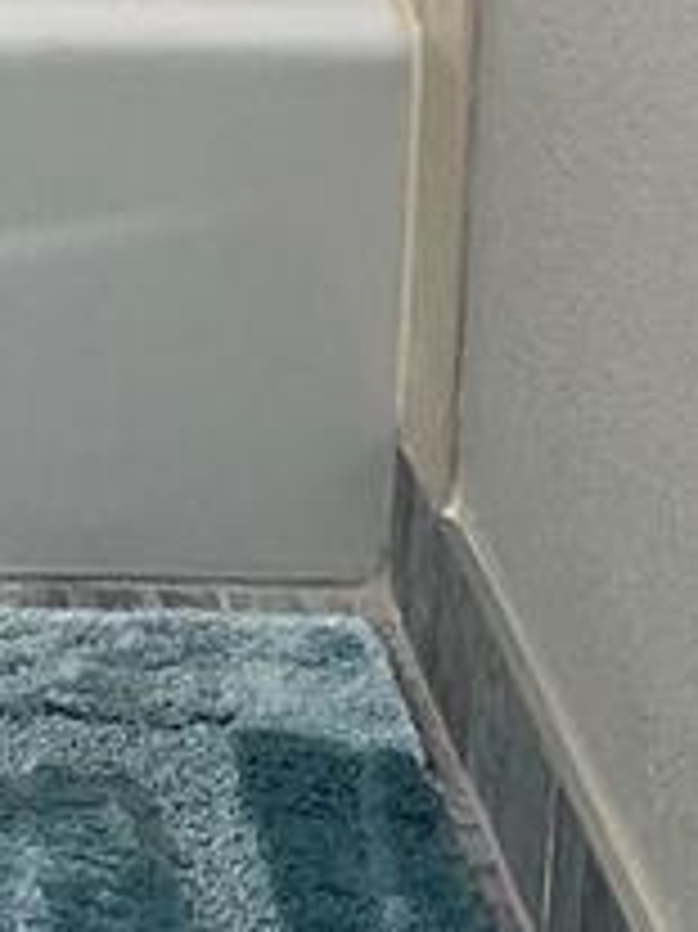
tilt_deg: -9.5
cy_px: -869
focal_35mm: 151
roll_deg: +0.8
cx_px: -603
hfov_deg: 9.3
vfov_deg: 11.8
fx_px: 4064
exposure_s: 1/120
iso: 100
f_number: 1.6
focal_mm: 4.2
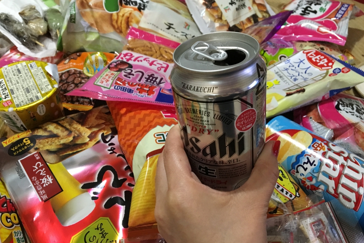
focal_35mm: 31
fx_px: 313
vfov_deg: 42.3
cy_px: 129
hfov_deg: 60.3
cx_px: 183
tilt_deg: -49.8
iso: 200
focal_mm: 4.15
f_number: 2.2
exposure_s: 1/30
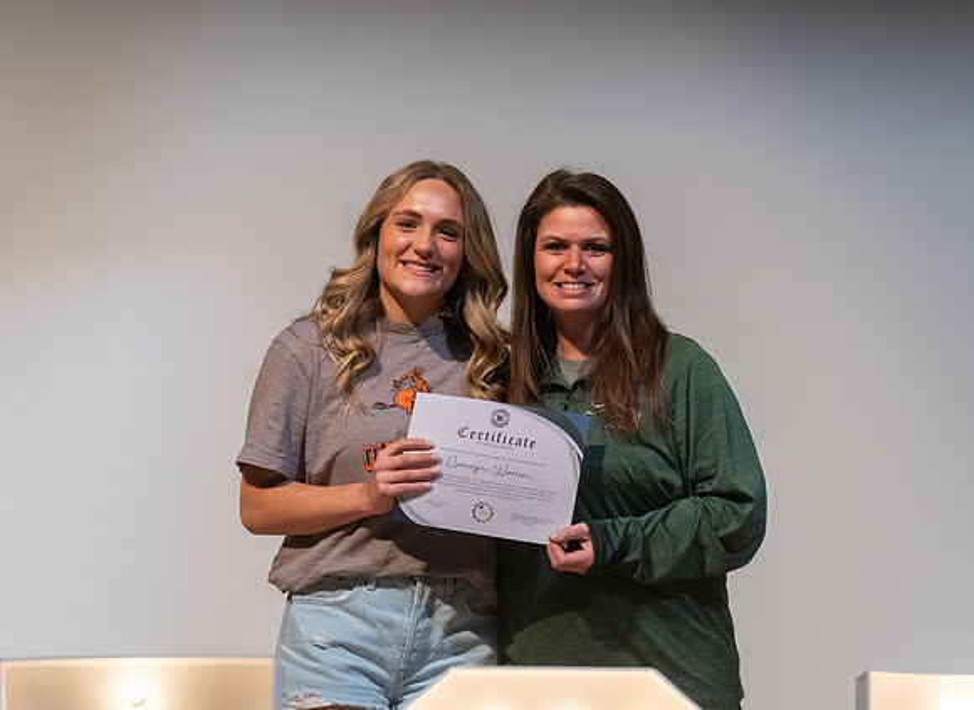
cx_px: 515
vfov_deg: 6.8
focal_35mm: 216
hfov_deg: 9.3
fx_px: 6008
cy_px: 325
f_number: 4
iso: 5000
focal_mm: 187
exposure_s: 1/320
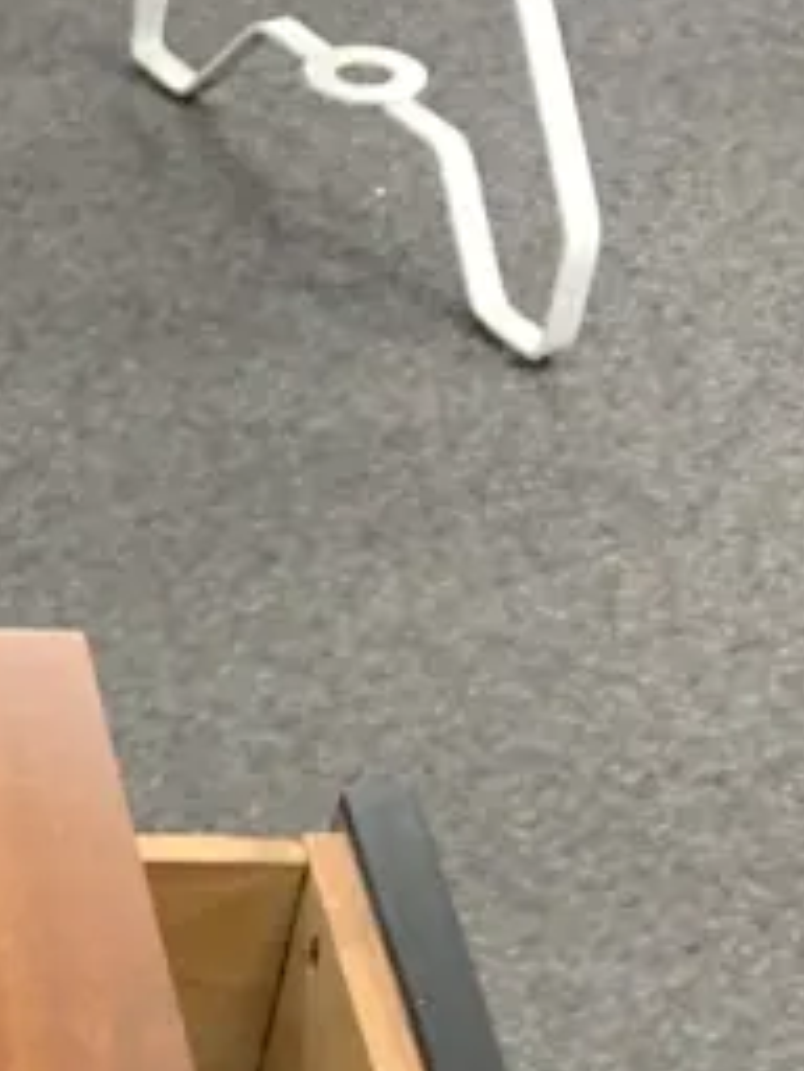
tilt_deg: -51.5
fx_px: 3221
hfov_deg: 13.1
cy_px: 2063
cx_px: -570
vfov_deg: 15.5
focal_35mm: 104
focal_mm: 4.25
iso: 100
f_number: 1.8
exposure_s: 1/50
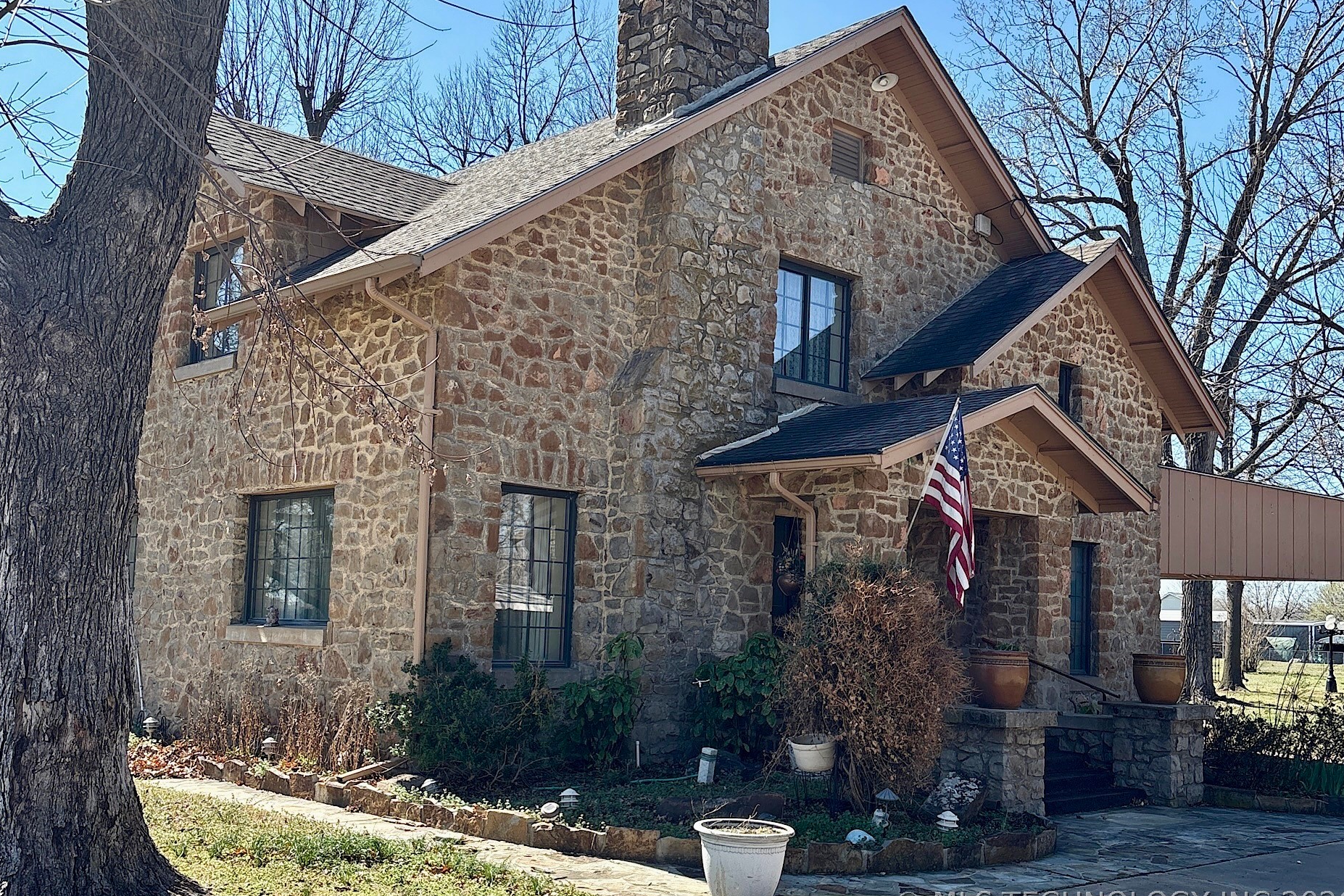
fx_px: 1045
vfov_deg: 46.3
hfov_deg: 65.5
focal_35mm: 28
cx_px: 668
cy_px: 405
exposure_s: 1/1799
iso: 50
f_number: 1.6
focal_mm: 5.96
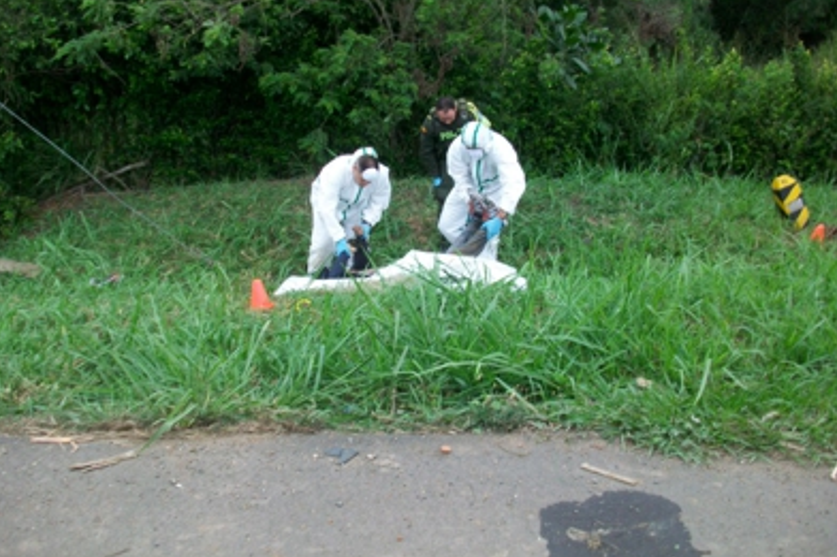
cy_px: 243
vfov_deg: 38.8
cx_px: 418
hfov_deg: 55.8
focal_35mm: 34
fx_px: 790
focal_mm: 5.7
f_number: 2.8
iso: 64
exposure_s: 1/125
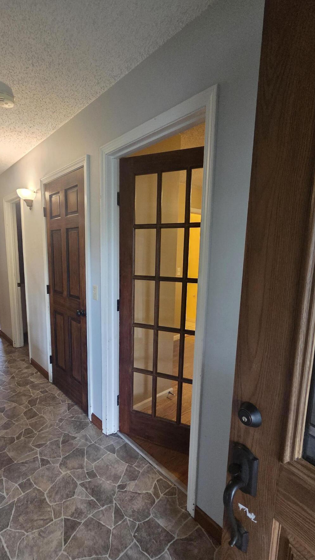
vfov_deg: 99.3
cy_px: 296
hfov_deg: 66.7
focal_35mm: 16
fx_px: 238
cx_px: 131
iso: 1000
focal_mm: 2.2
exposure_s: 1/60
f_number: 2.2
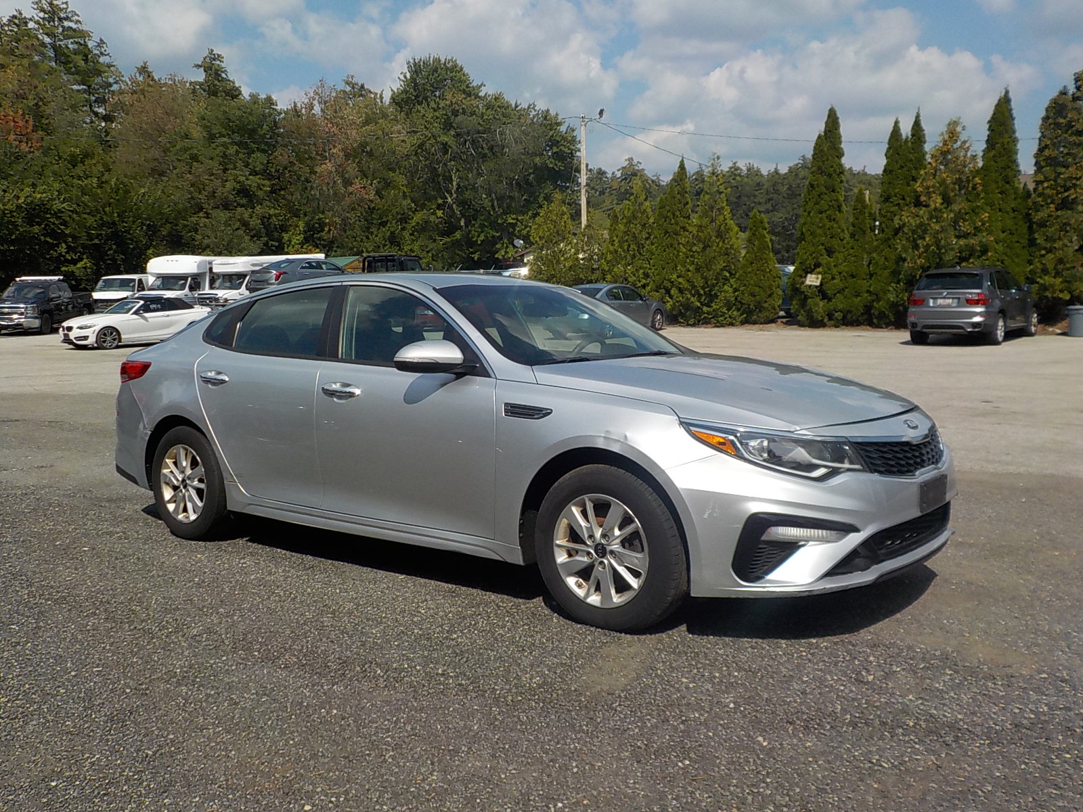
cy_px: 406
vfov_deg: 46.8
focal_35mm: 30
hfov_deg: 60.0
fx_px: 939
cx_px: 542
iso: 125
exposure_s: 1/2000
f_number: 3.3
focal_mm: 4.1
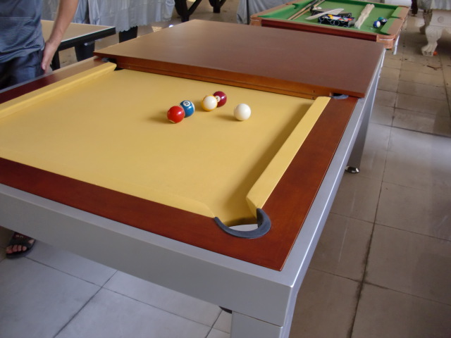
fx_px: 469
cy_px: 169
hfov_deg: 51.4
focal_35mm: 36
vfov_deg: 39.7
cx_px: 226
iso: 250
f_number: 2.8
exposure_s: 1/60
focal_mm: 6.3
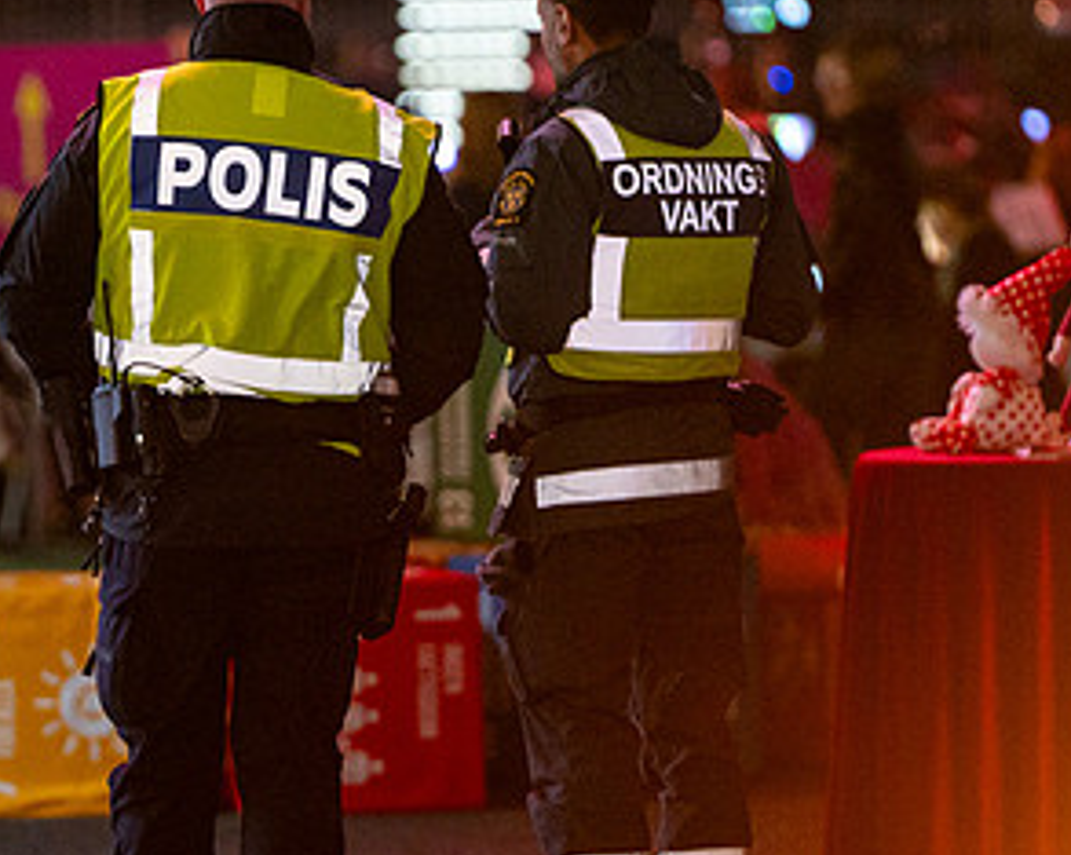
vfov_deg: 6.2
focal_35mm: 251
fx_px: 7951
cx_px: 223
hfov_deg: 7.7
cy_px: 415
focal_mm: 135
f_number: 1.8
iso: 8000
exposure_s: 1/160
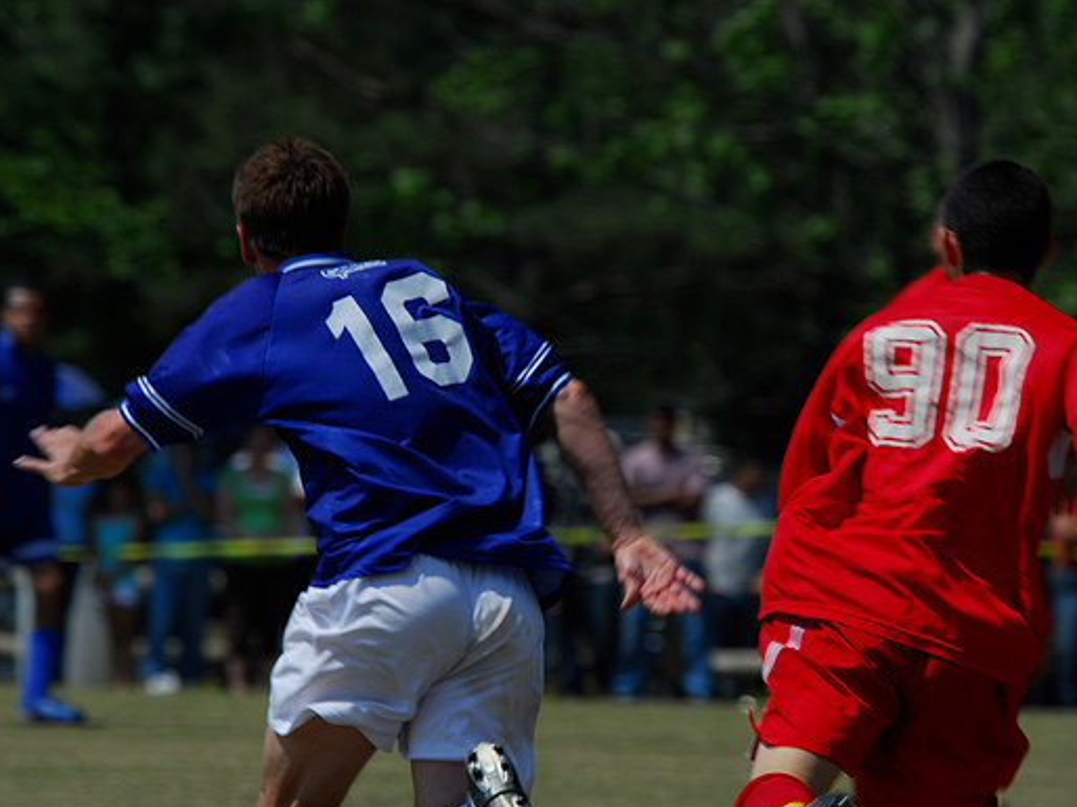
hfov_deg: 4.5
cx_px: 566
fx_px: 13683
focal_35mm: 440
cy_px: 405
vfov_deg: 3.4
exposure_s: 1/200
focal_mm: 270
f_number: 7.1
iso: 100
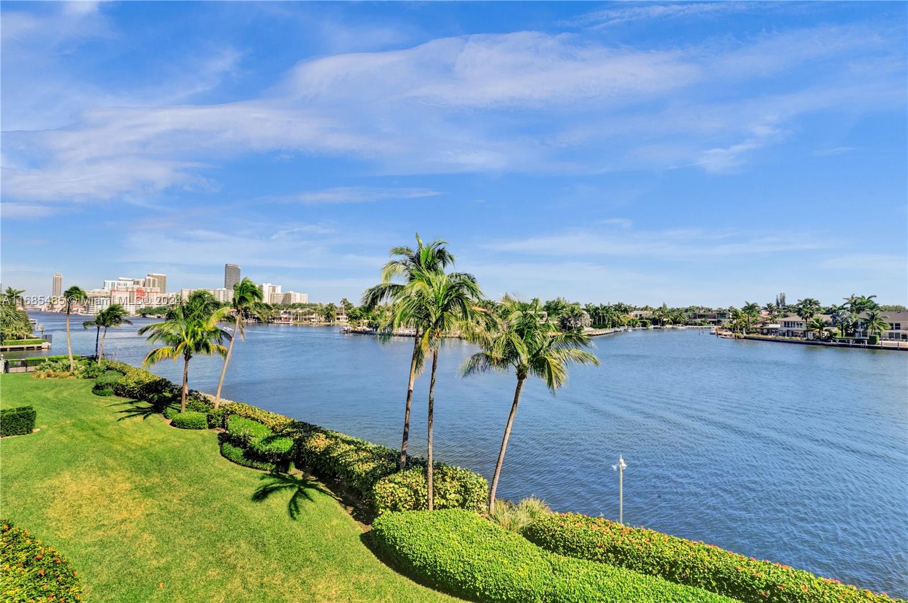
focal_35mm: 14
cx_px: 454
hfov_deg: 104.3
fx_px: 353
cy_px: 302
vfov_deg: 81.1
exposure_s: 1/640
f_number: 22
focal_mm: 14
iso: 1250
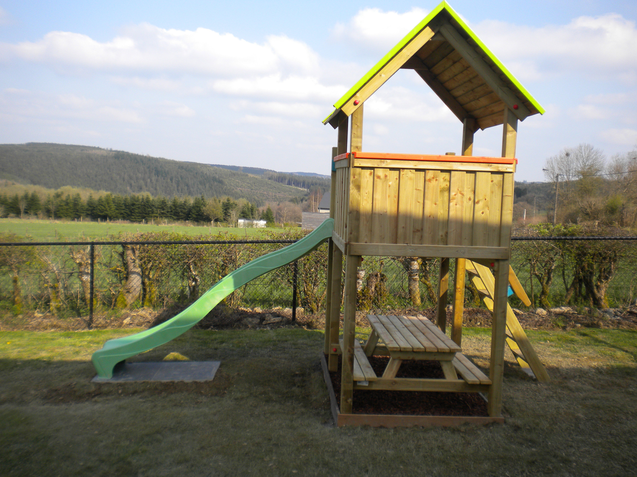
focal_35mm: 35
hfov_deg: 52.6
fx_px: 644
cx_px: 318
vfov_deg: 40.7
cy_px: 238
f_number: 4.6
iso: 80
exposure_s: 1/360
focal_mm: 6.3
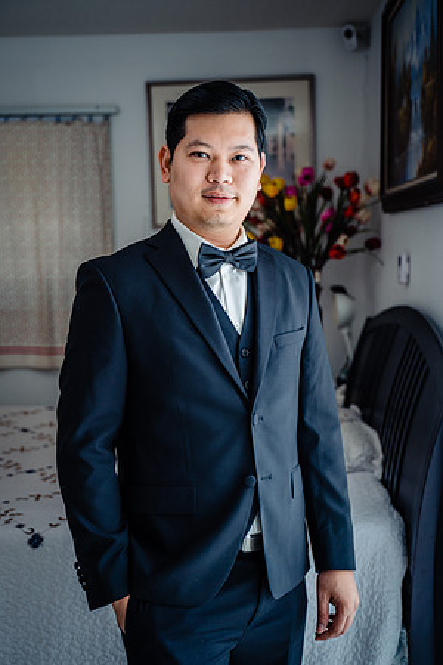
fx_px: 812
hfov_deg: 30.5
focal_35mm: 44
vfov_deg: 44.5
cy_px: 332
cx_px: 222
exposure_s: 1/320
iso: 250
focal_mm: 44
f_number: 2.8
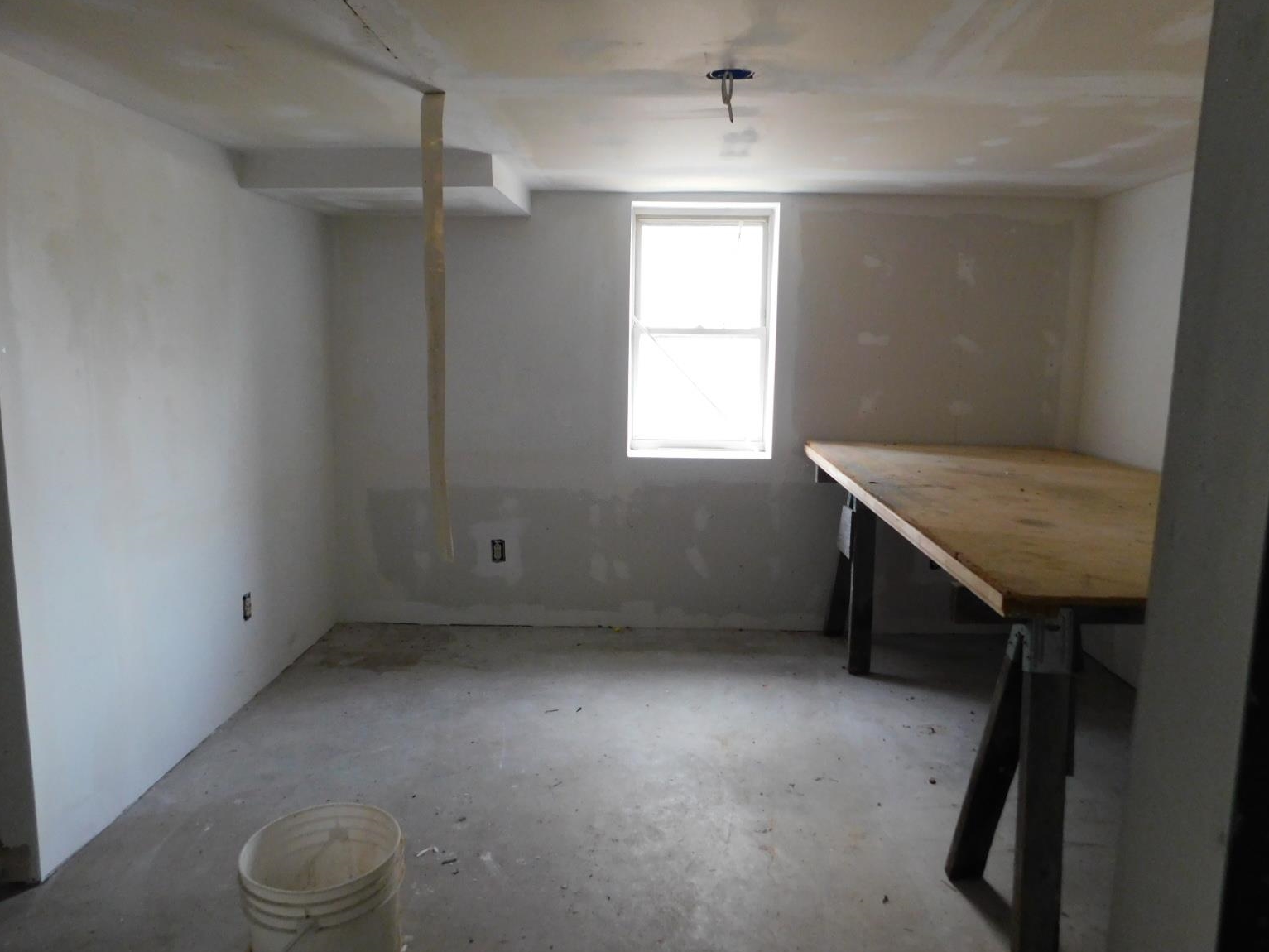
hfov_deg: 71.6
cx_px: 632
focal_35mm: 24
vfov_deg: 56.8
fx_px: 880
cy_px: 480
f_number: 3
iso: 400
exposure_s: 1/30
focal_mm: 4
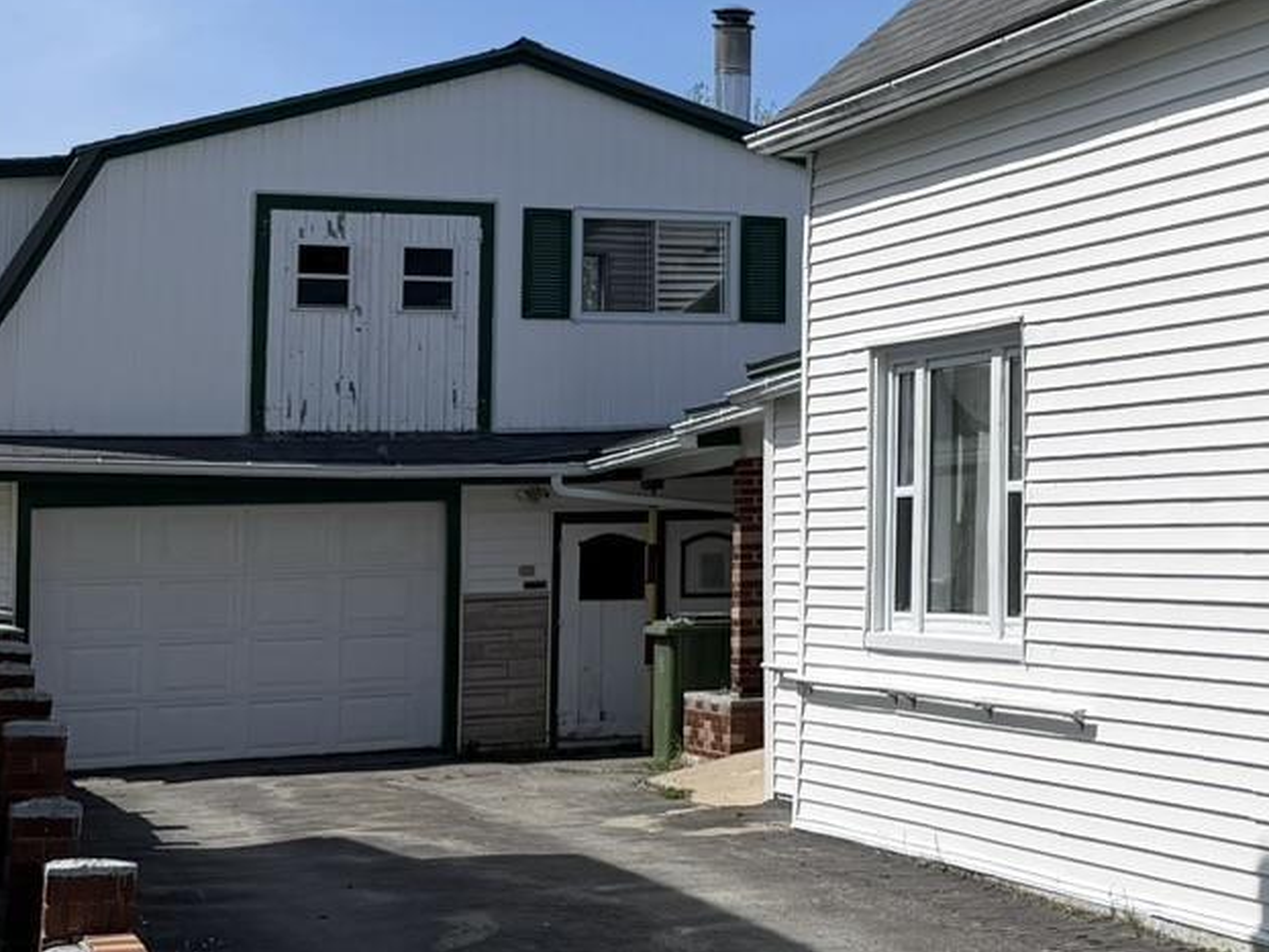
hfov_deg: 21.1
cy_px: 269
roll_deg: +1.4
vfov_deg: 18.6
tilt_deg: +4.1
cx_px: 1873
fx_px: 2897
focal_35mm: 79
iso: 80
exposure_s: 1/6173
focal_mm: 6.76
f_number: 1.78
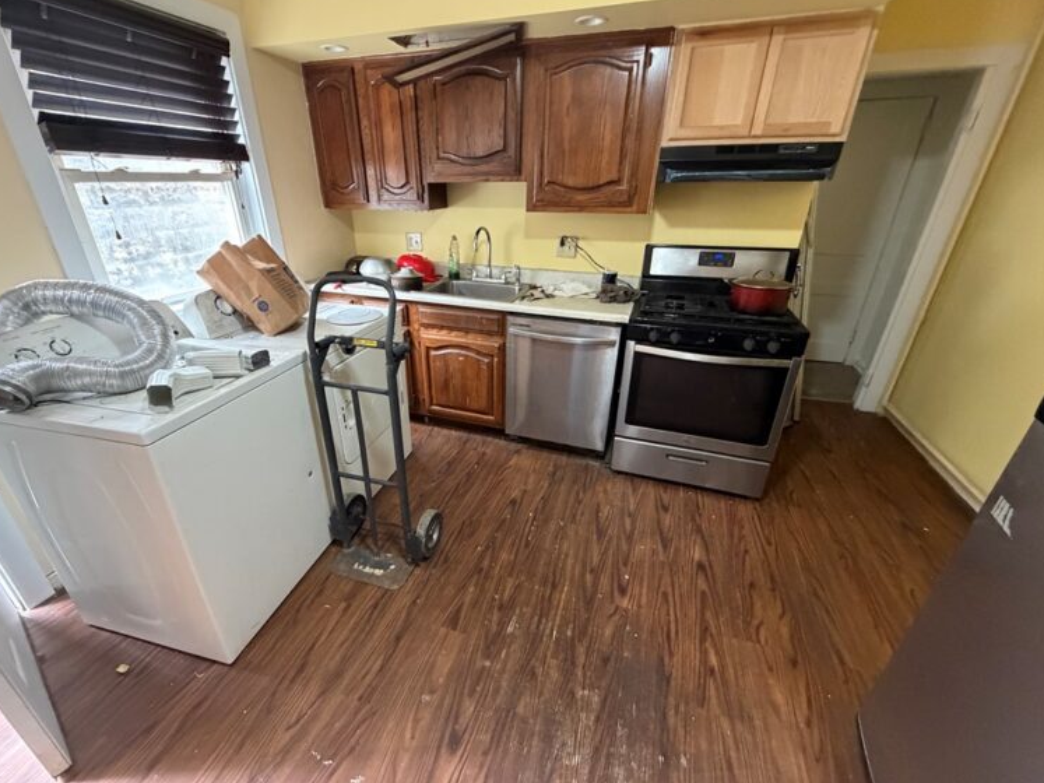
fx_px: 452
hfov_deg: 98.1
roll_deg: -0.8
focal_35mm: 15
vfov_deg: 81.7
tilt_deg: -25.2
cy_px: 400
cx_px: 495
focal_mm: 2.22
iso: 640
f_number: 2.2
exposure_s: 1/60
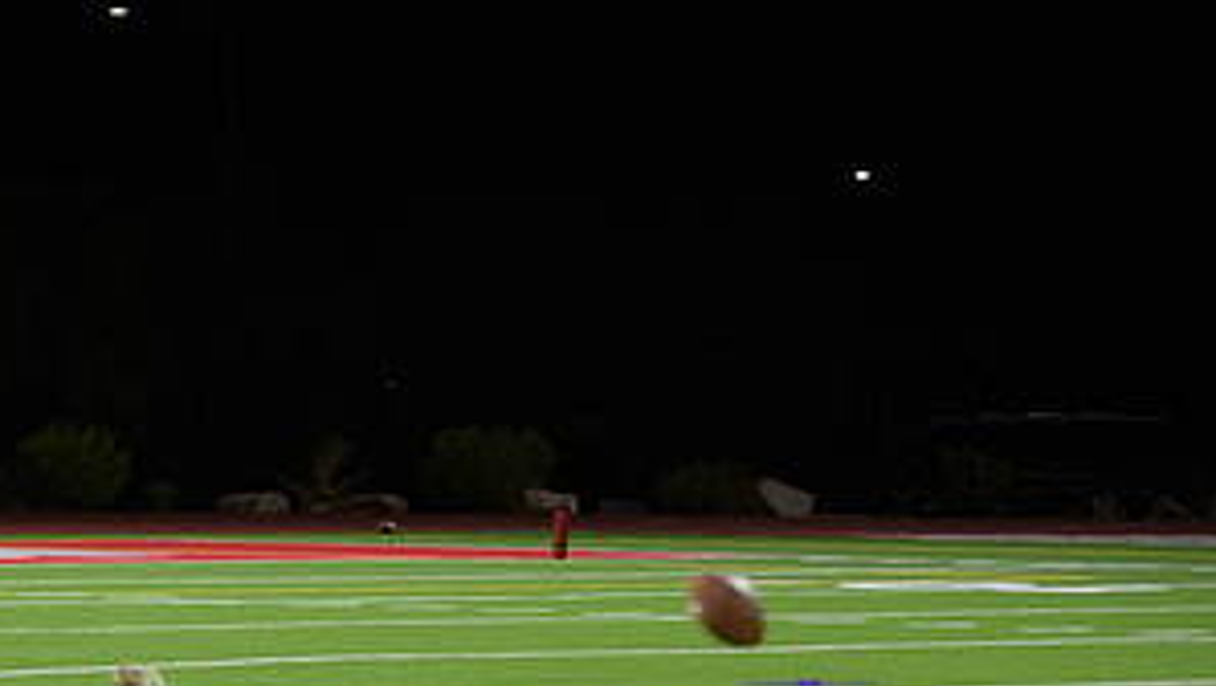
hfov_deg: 10.0
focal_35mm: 214
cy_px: 594
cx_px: 90
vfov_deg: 5.7
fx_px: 6904
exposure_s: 1/200
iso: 1000
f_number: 2.8
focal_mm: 105
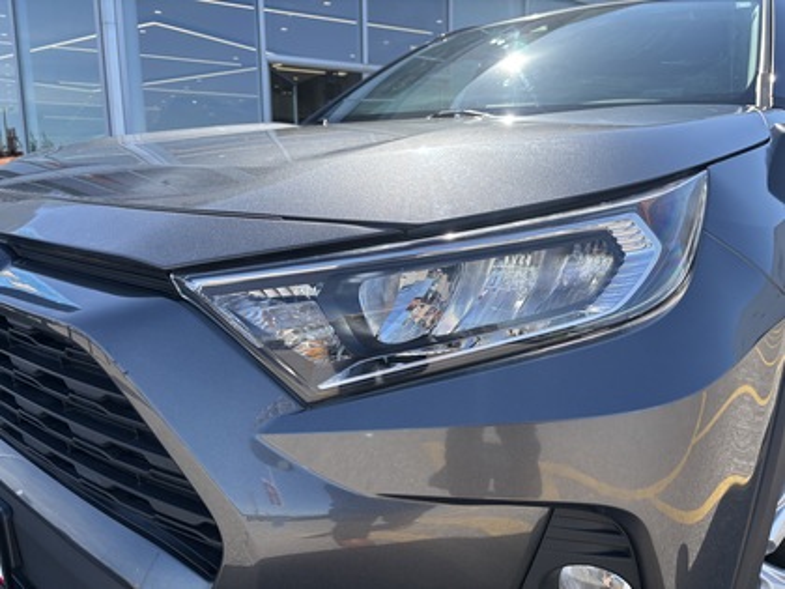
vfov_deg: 53.1
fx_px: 590
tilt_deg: -14.1
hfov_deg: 67.3
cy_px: 294
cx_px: 392
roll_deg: +0.3
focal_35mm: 26
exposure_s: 1/1344
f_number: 1.6
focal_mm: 5.96
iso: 50
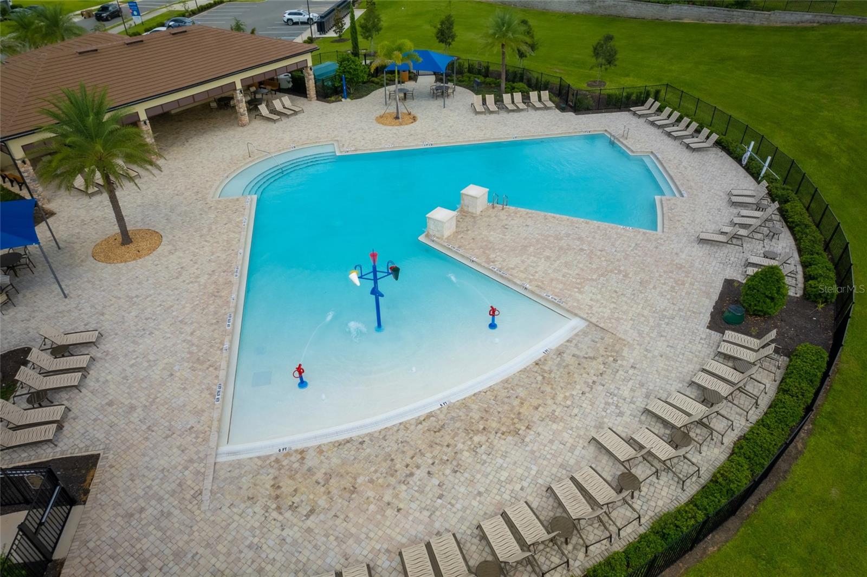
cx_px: 434
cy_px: 288
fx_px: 530
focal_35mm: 22
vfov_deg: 57.2
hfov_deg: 78.6
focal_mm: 8.38
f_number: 2.8
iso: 110
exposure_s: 1/80
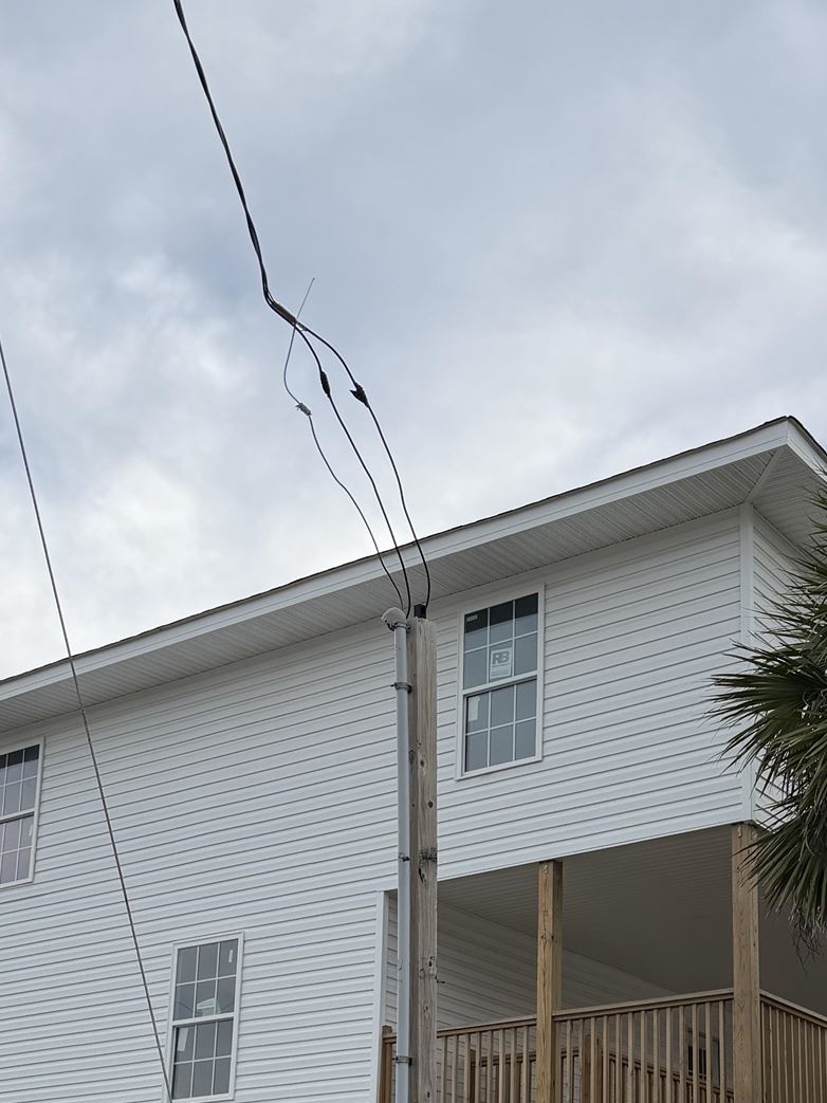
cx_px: 558
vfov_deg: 34.1
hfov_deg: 27.3
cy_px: 997
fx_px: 1689
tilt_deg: +13.2
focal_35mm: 53
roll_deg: -0.8
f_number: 1.78
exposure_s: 1/1812
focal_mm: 6.76
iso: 80
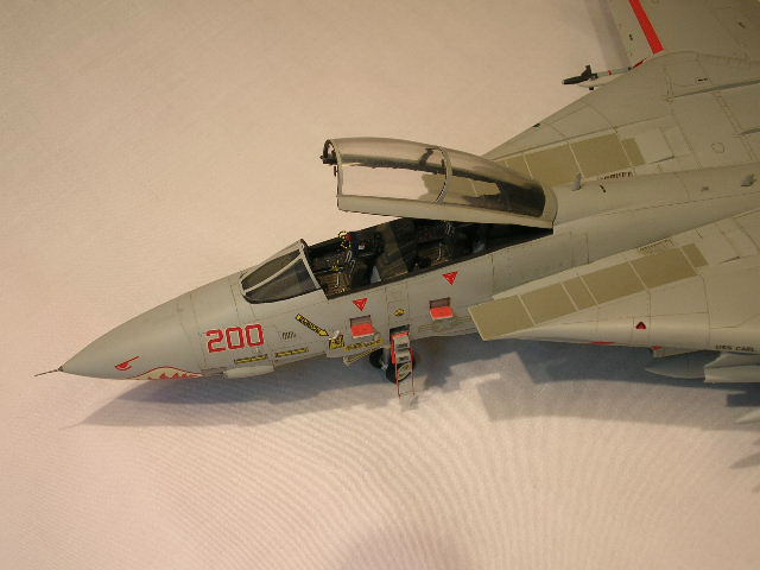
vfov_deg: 25.2
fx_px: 1273
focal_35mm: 58
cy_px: 285
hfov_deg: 33.2
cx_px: 380
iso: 50
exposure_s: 1/99.5
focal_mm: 9.6
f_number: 3.5
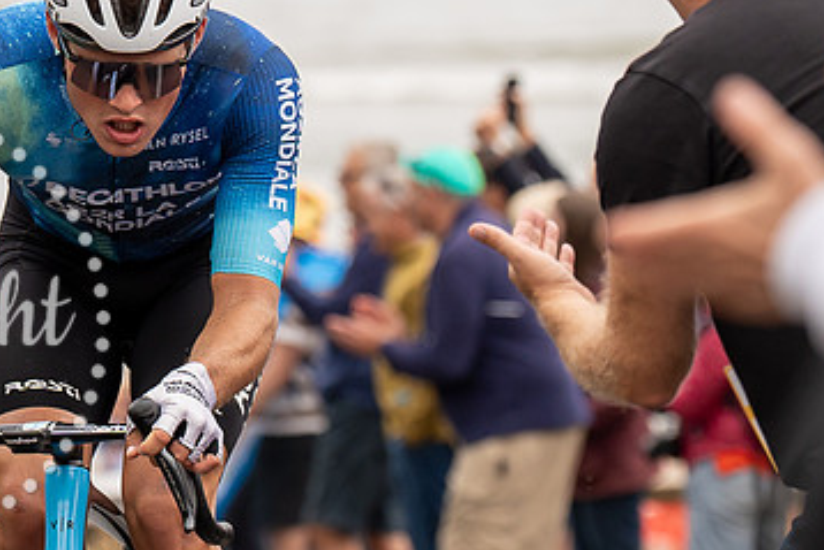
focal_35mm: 503
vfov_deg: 2.7
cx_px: 227
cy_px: 72
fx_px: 11517
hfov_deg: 4.1
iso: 320
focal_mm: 124
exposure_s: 1/1000
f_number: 3.5
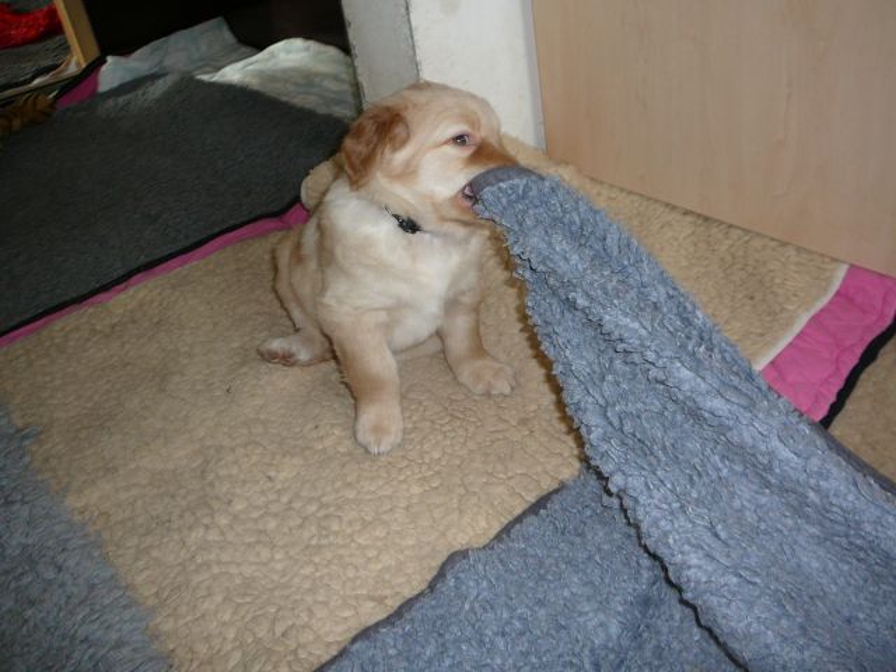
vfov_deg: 40.7
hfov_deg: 52.6
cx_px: 448
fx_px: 906
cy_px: 336
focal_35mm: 35
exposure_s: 1/30
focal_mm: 5.2
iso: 100
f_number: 2.8
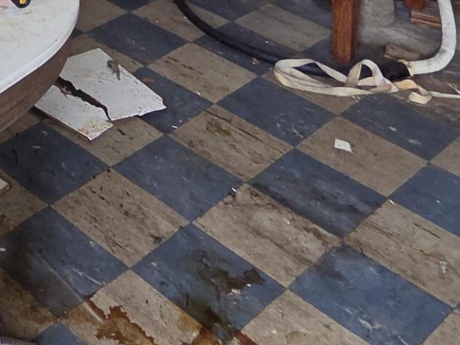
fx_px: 811
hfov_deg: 25.7
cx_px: -184
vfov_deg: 17.5
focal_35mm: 61
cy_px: -337
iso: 250
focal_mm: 2.2
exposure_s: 1/60
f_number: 2.2
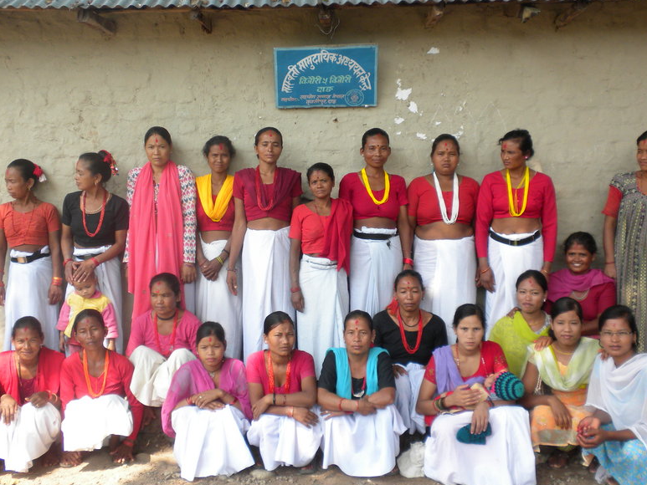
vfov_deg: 29.7
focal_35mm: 49
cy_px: 230
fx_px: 916
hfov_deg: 38.9
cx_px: 306
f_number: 3.5
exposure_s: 1/212
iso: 64
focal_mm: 6.6
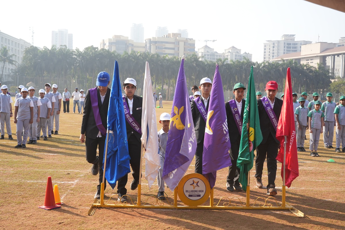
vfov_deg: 31.9
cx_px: 172
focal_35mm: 42
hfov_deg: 46.4
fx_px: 402
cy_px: 115
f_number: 6.3
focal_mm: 42
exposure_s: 1/320
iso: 200
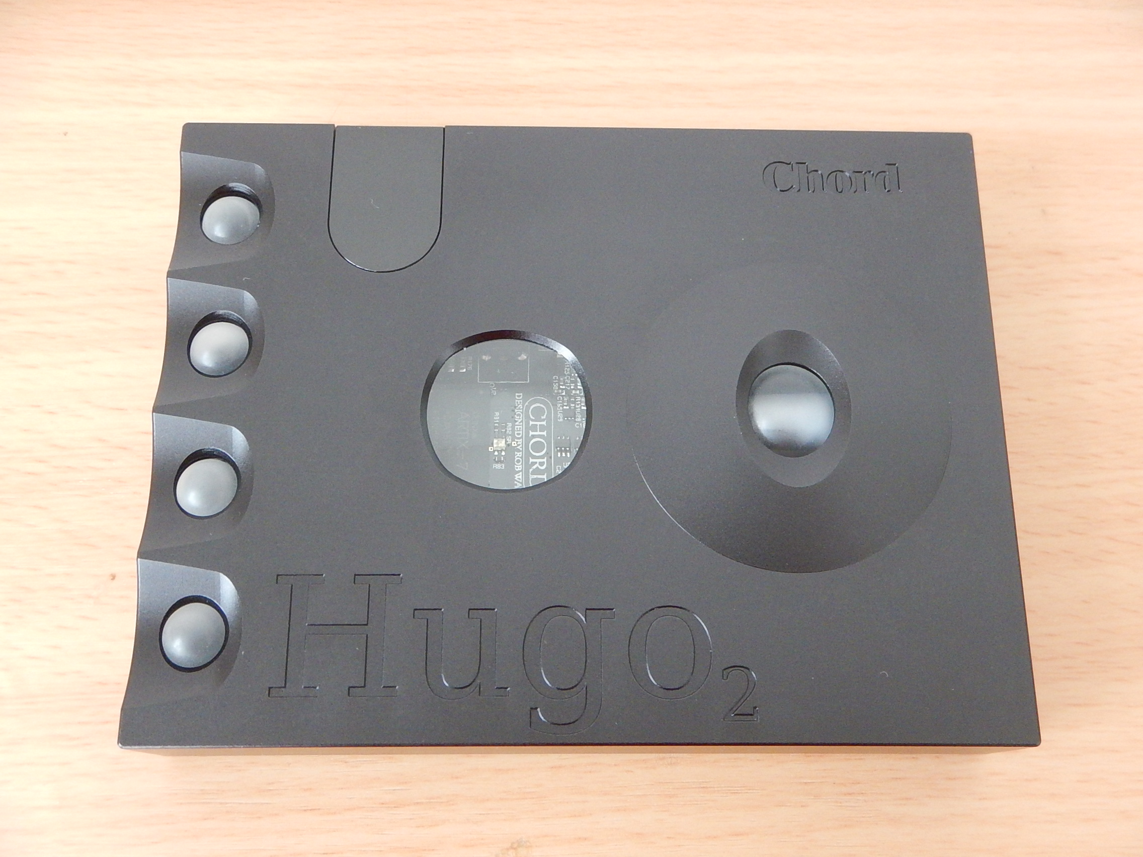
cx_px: 572
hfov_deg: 50.1
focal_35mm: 37
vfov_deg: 38.7
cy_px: 428
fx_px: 1222
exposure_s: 1/5
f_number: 4.2
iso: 200
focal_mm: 6.6
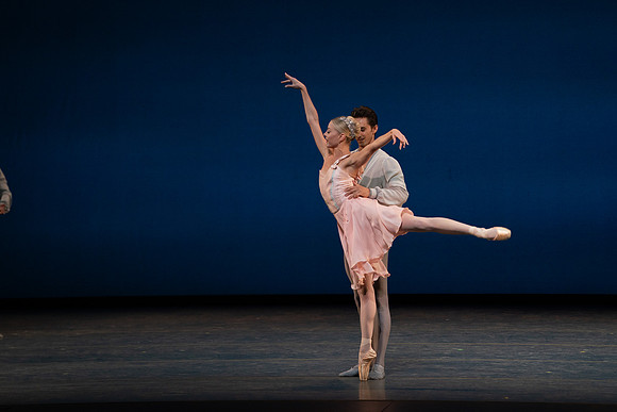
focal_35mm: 200
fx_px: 3428
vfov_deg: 6.9
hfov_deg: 10.3
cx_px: 308
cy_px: 206
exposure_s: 1/500
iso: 3200
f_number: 8
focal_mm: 200
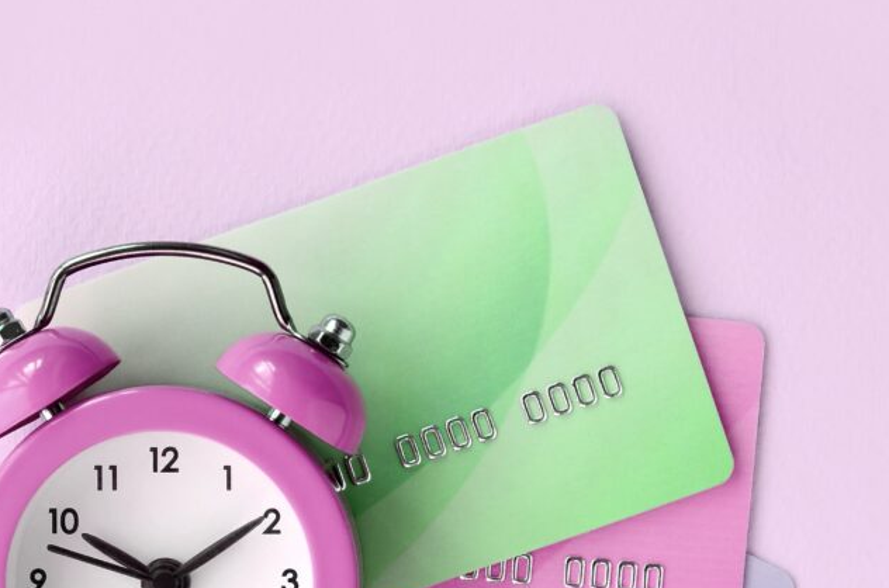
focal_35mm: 114
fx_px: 2808
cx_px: 340
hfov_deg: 18.0
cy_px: 530
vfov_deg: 11.9
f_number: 9
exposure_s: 1/5
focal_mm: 40
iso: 100
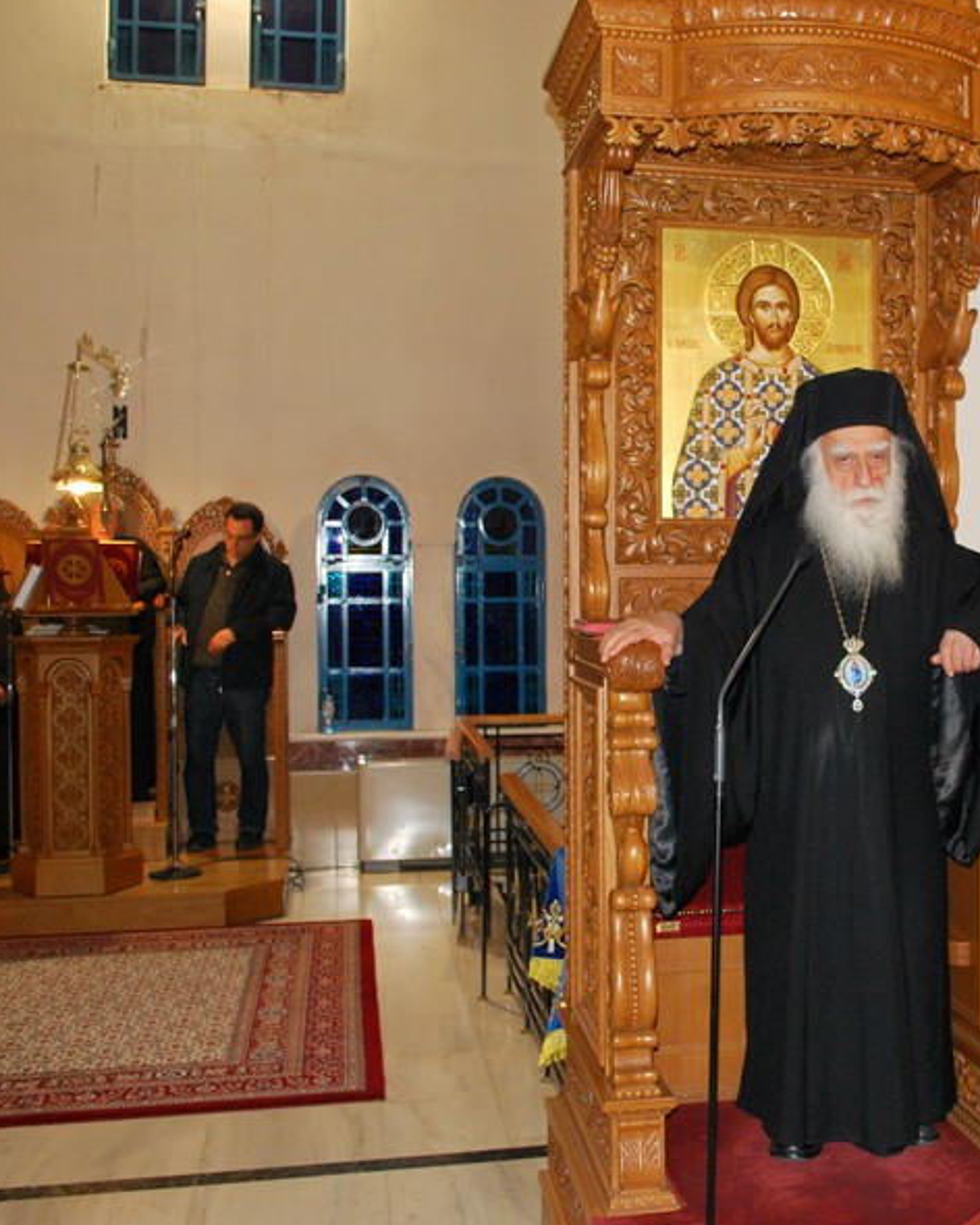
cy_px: 606
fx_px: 1559
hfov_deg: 33.6
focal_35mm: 43
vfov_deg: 42.9
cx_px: 824
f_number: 5
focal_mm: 20
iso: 800
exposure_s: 1/60
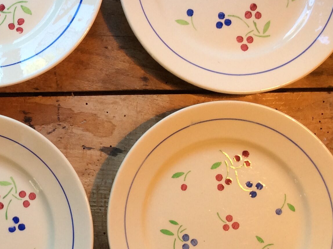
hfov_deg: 26.0
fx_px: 691
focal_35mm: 72
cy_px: 131
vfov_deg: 20.4
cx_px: 19
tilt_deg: -85.7
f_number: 2.4
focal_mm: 3.3
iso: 40
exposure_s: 1/33
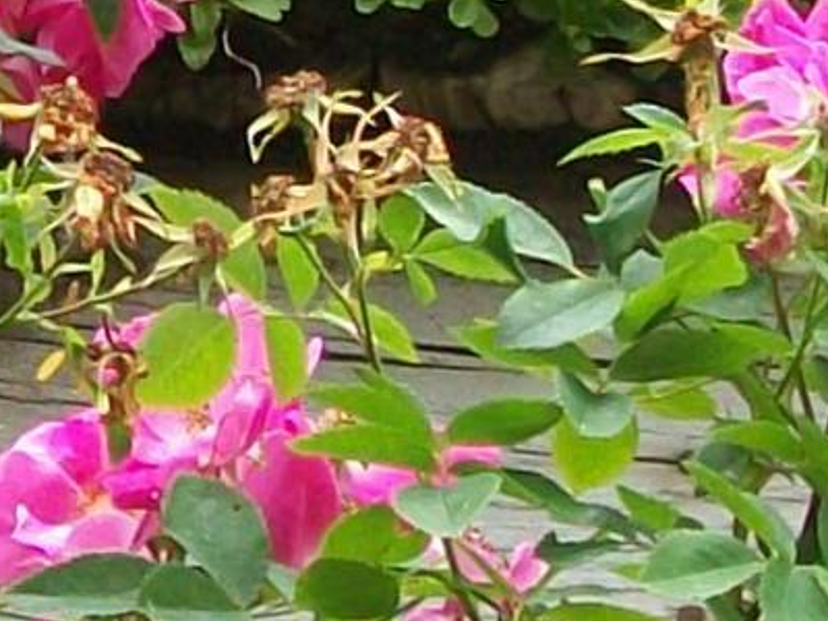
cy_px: -224
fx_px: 6458
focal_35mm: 270
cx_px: 2
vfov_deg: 5.5
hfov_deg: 7.3
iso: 64
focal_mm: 6
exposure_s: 1/80
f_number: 2.7
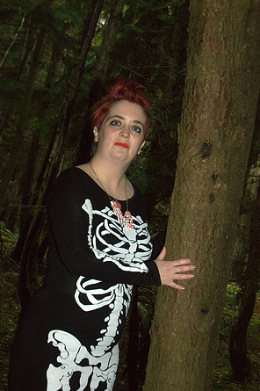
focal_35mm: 76
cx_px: 129
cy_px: 194
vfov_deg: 26.7
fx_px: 825
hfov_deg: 17.9
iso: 800
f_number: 11
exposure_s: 1/80
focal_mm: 50
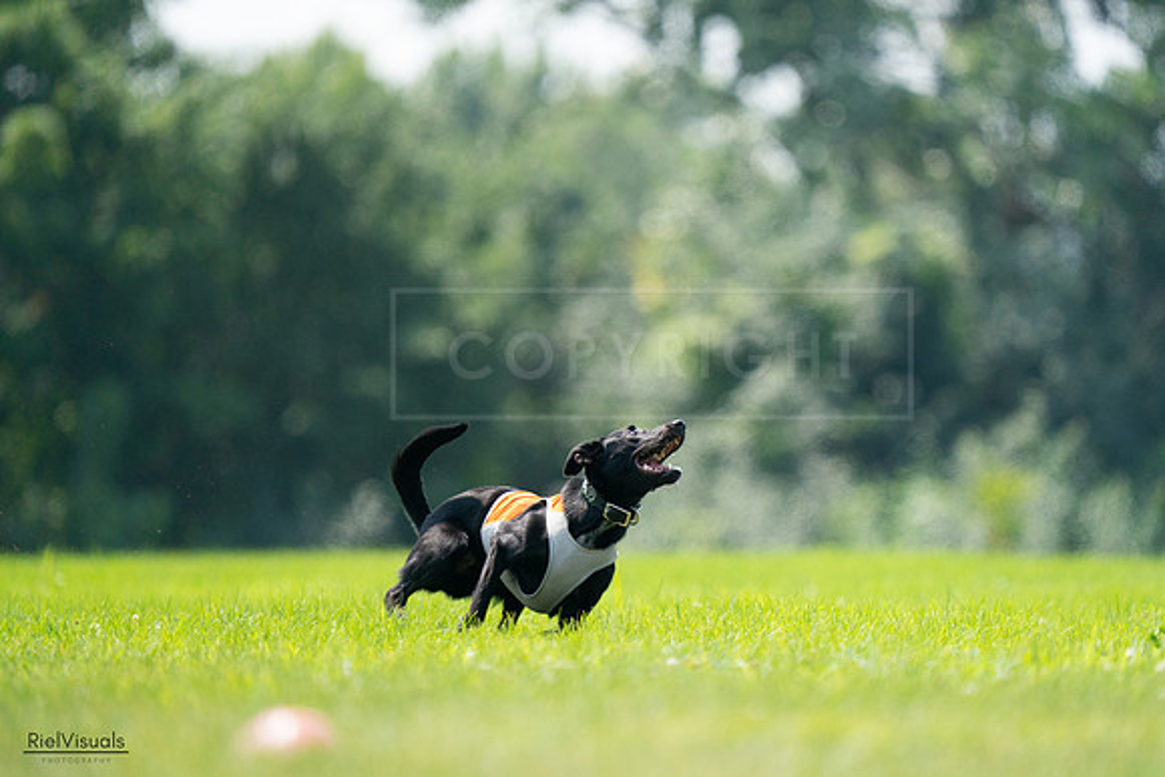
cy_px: 388
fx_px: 19420
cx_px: 582
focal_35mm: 600
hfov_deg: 3.4
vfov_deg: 2.3
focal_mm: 600
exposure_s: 1/4000
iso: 2500
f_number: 6.3
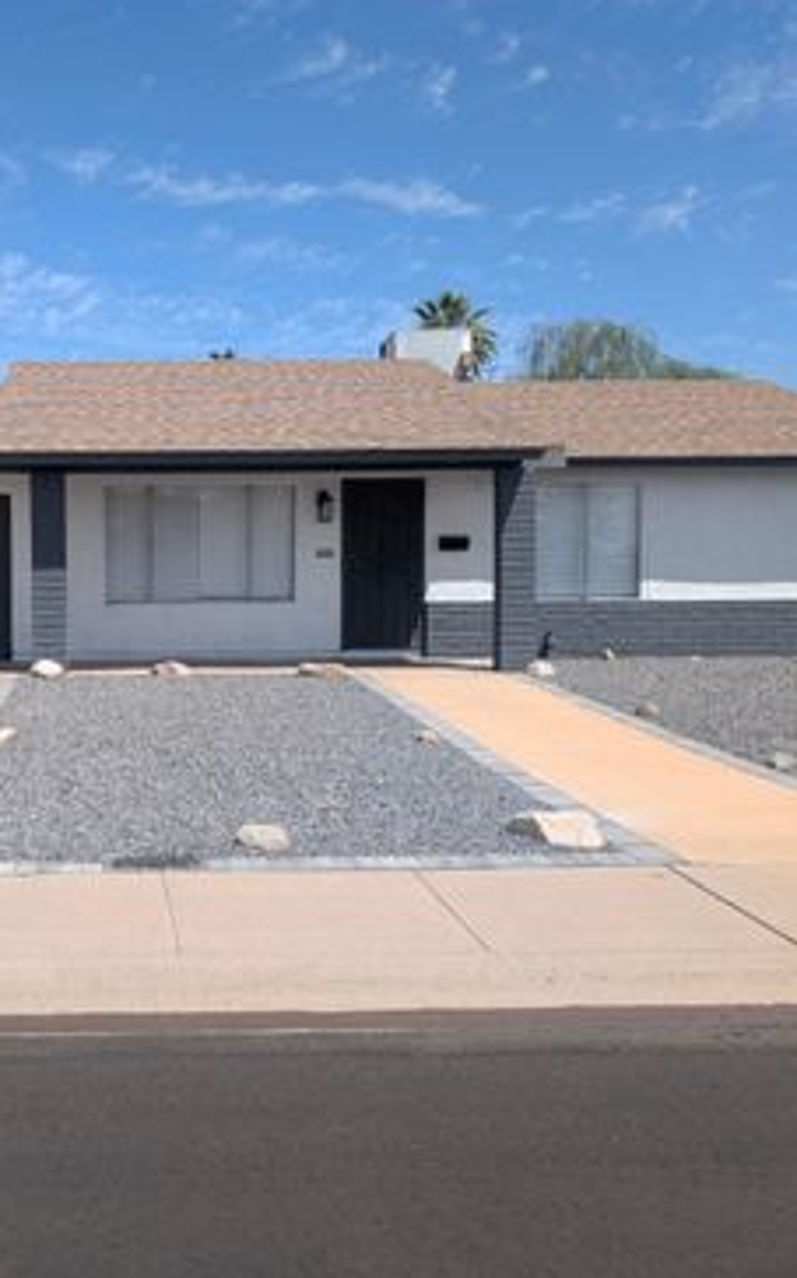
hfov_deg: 34.9
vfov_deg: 55.3
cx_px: 137
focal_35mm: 35
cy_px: 621
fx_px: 1218
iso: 20
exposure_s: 1/1119
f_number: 1.68
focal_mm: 6.9
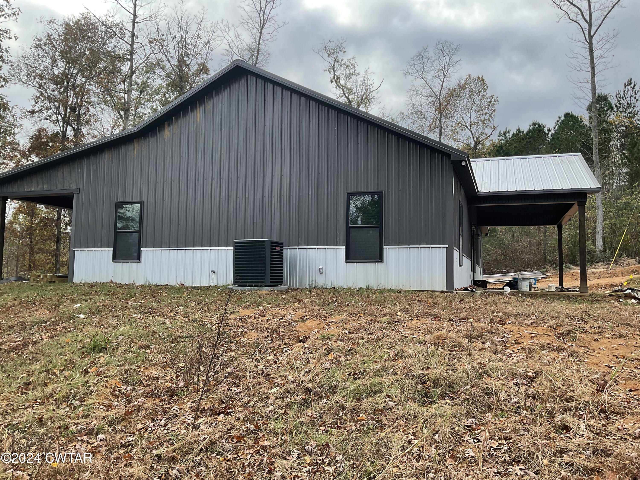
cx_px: 320
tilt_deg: +4.6
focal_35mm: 29
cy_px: 240
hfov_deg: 61.7
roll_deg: -1.2
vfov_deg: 48.2
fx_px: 536
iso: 16
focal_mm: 3
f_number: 1.8
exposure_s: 1/574
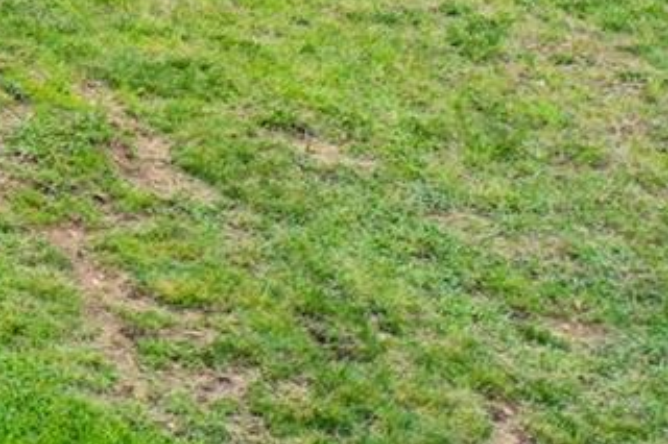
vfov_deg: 8.9
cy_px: -611
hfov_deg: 13.5
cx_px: -430
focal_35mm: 140
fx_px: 2596
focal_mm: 10.3
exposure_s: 1/100
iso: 100
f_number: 4
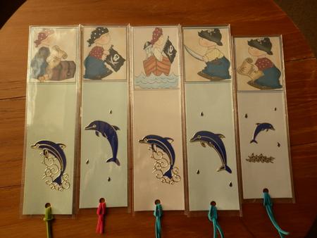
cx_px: 158
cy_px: 119
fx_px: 257
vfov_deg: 49.8
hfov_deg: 63.4
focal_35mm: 28
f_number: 2.8
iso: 80
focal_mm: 5
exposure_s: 1/50
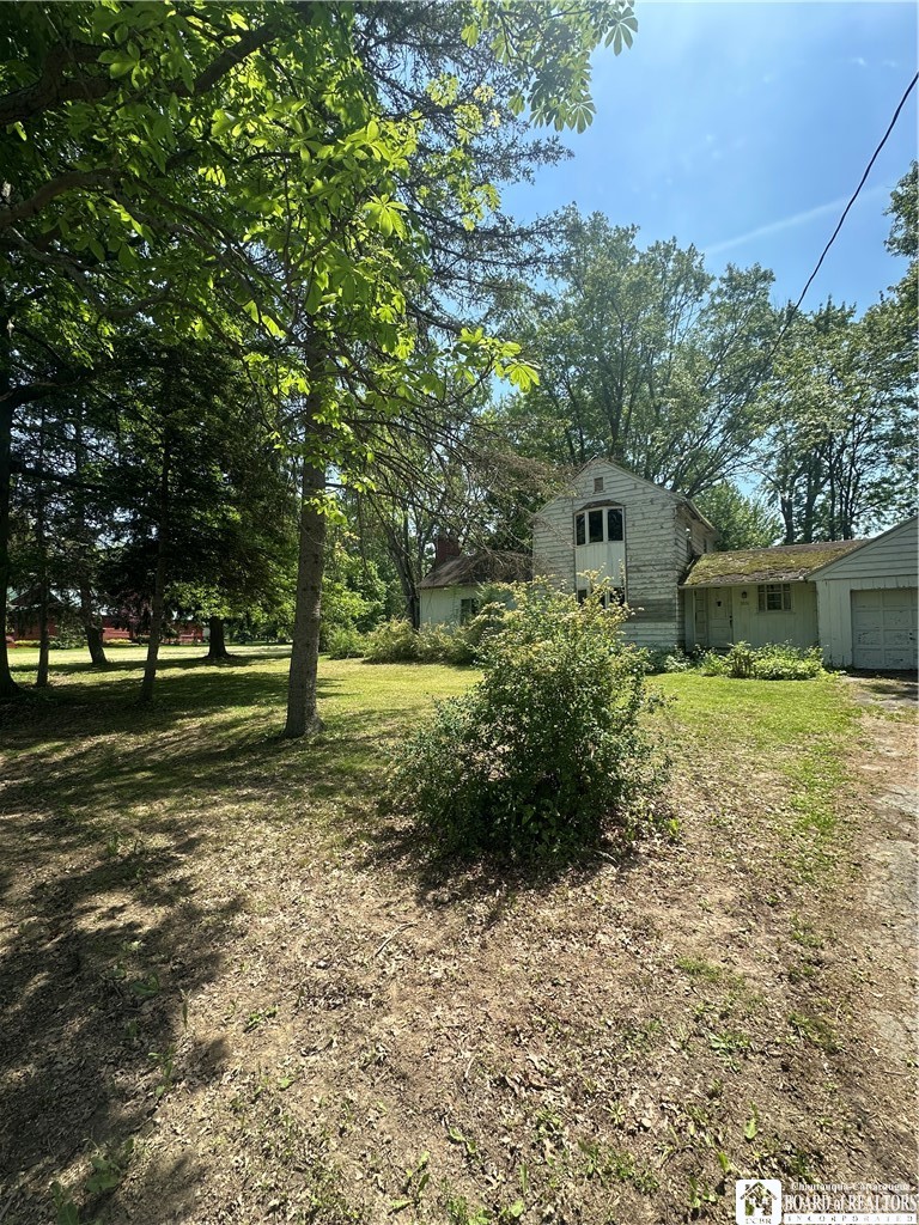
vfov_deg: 102.1
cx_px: 460
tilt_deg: +1.5
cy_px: 612
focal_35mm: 14
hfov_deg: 85.7
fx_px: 496
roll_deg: +0.3
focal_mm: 2.22
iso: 50
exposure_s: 1/774
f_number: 2.2
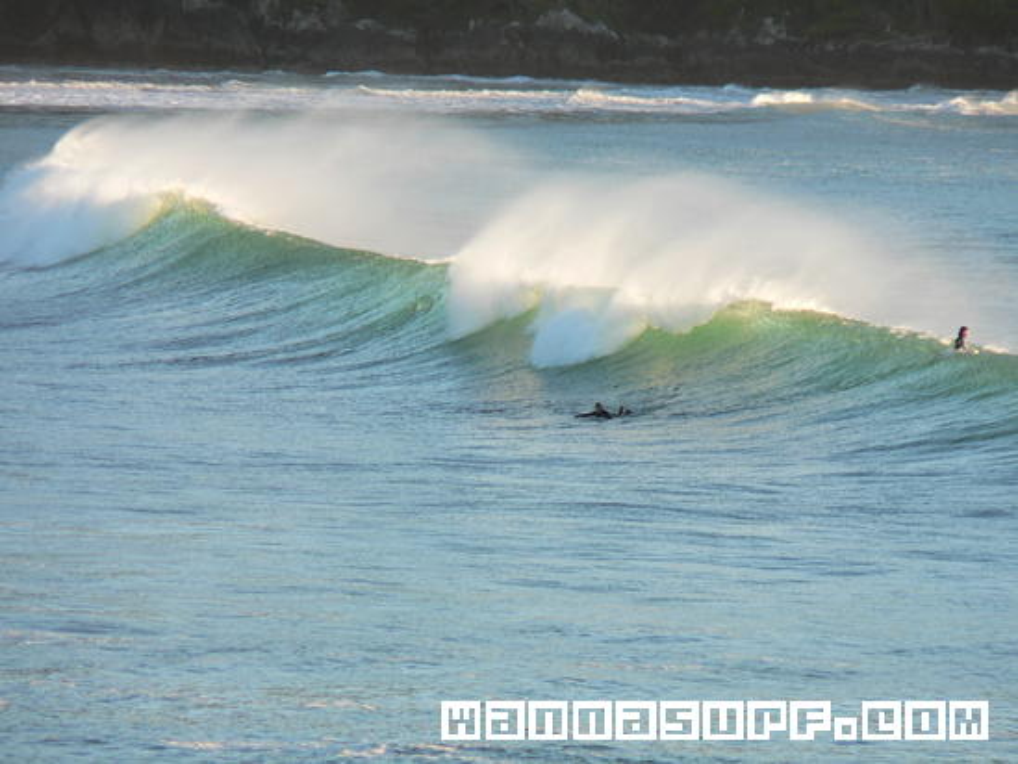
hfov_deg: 4.6
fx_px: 12707
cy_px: 382
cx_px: 509
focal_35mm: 432
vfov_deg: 3.4
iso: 80
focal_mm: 72
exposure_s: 1/125
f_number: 4
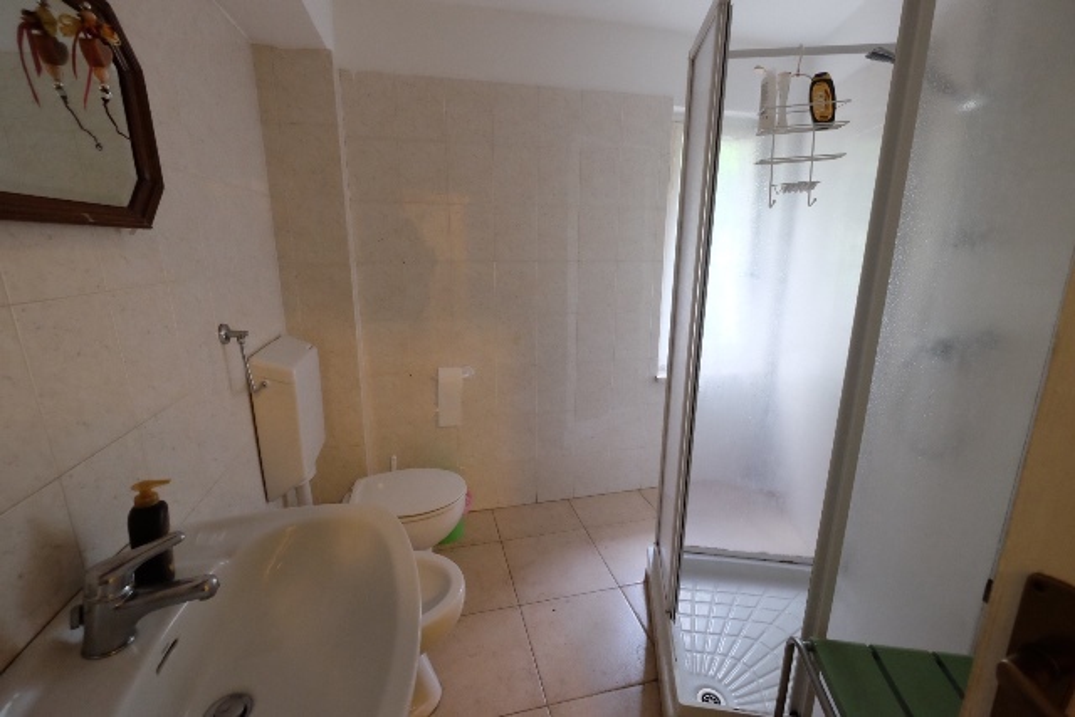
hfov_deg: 100.4
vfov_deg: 77.4
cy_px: 358
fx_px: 448
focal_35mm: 15
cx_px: 538
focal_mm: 10
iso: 3200
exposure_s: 1/28
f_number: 4
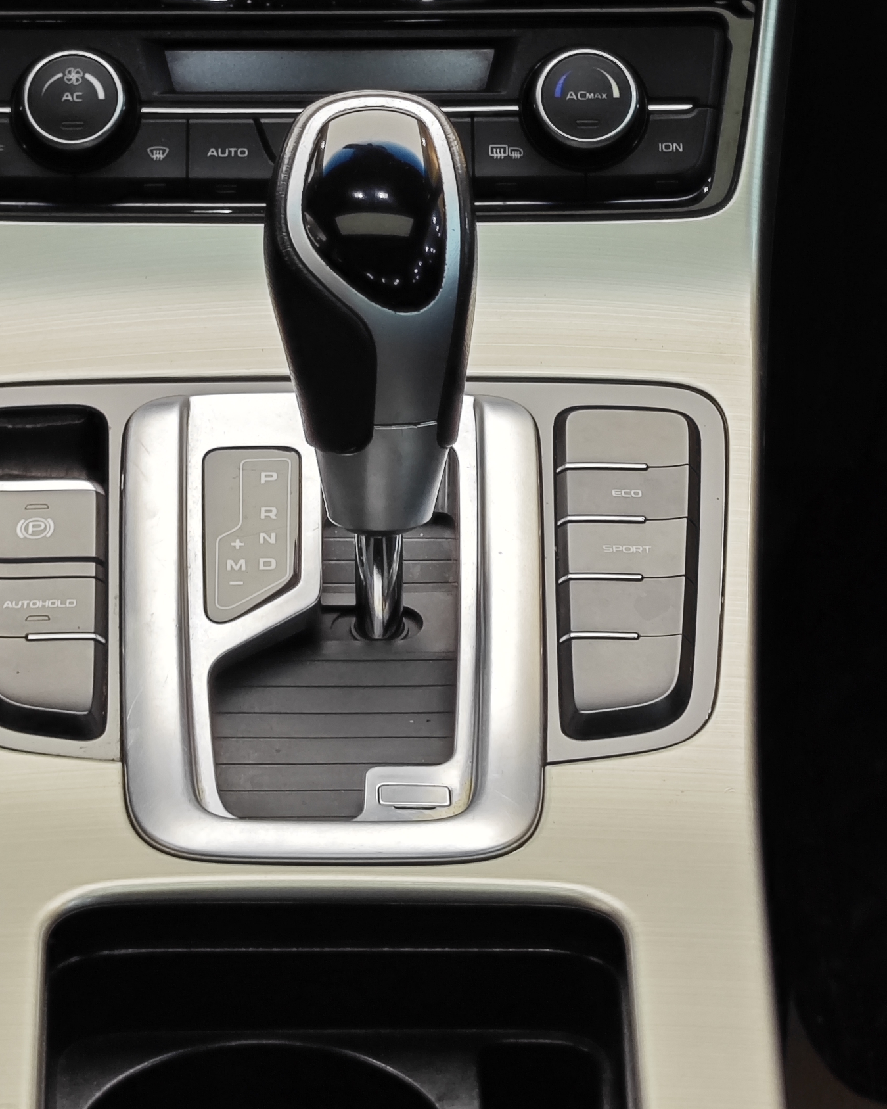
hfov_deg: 14.1
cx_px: 334
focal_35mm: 109
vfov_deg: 17.4
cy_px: 110
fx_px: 3576
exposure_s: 1/60
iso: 160
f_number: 1.9
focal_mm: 8.7
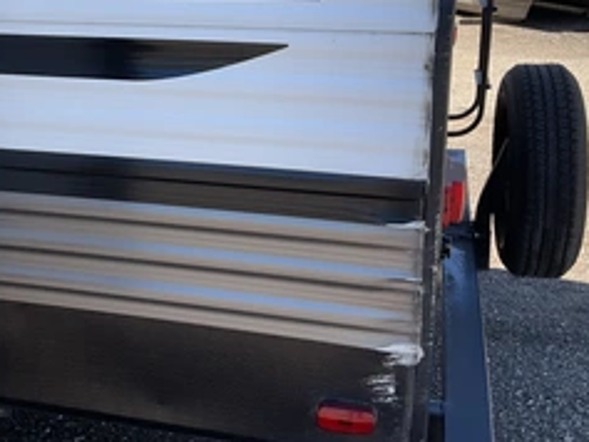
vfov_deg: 29.3
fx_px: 834
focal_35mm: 49
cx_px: 204
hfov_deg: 38.5
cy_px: 124
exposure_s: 1/574
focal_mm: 3
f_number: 1.8
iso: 25
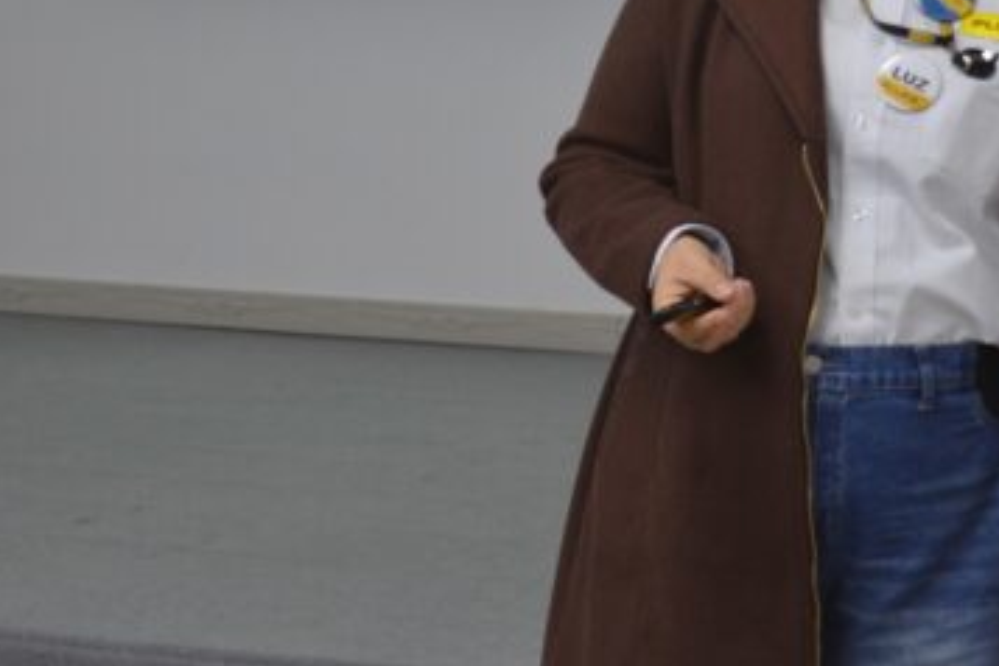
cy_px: 42
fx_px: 4026
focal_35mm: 145
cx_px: 560
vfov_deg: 9.4
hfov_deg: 14.1
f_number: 5.3
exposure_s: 1/50
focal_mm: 45
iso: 400
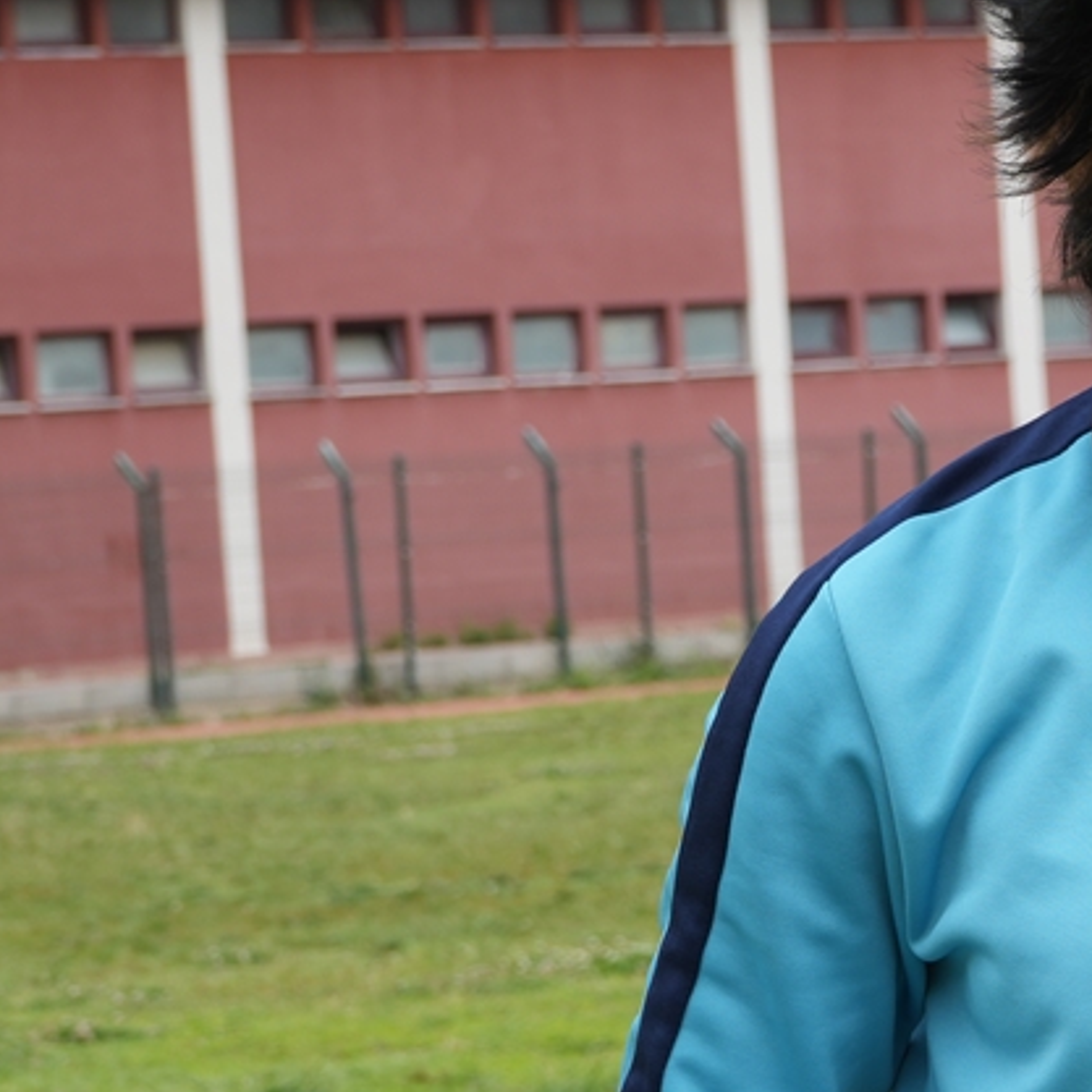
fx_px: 7209
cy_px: 770
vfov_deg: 8.7
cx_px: 1228
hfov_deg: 8.6
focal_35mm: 202
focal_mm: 66
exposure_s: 1/100
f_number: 11
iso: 100
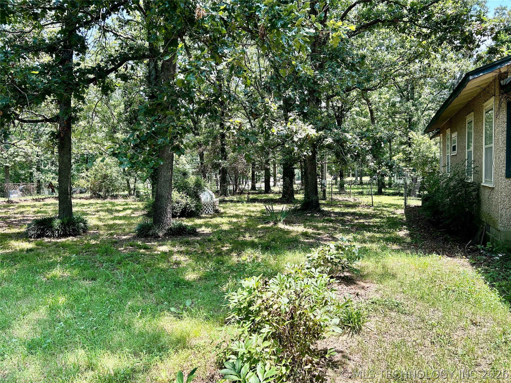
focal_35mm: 26
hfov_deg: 67.3
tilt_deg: -3.1
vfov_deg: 53.1
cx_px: 256
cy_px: 192
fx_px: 384
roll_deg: +2.1
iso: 50
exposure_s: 1/552
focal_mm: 5.7
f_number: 1.5
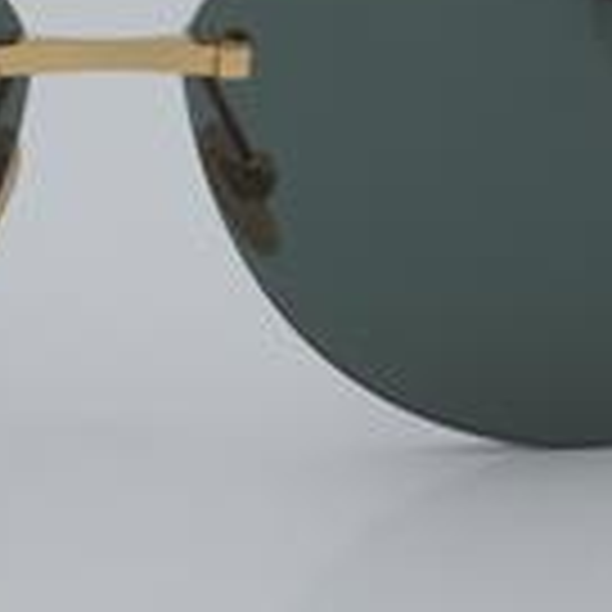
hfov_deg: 8.5
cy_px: 99
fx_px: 4125
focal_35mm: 206
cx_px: 117
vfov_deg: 8.5
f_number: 32
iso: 100
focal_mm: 55
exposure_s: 1/4
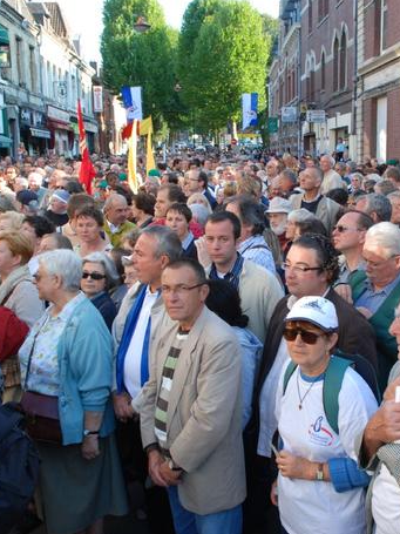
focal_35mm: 38
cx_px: 262
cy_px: 272
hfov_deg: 37.6
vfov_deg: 49.3
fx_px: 582
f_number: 5.6
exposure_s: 1/80
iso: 200
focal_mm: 17
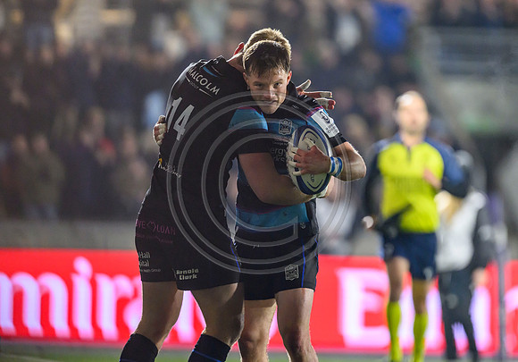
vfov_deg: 3.0
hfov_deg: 4.3
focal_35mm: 478
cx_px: 284
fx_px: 6973
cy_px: 207
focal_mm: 400
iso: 4000
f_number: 3.2
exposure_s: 1/640
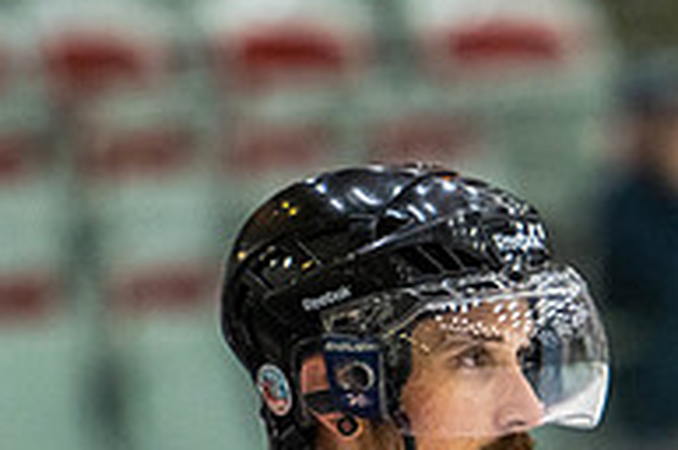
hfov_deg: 3.1
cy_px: 511
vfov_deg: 2.0
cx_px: 478
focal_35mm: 676
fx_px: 12710
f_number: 2.8
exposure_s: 1/640
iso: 3200
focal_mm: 185
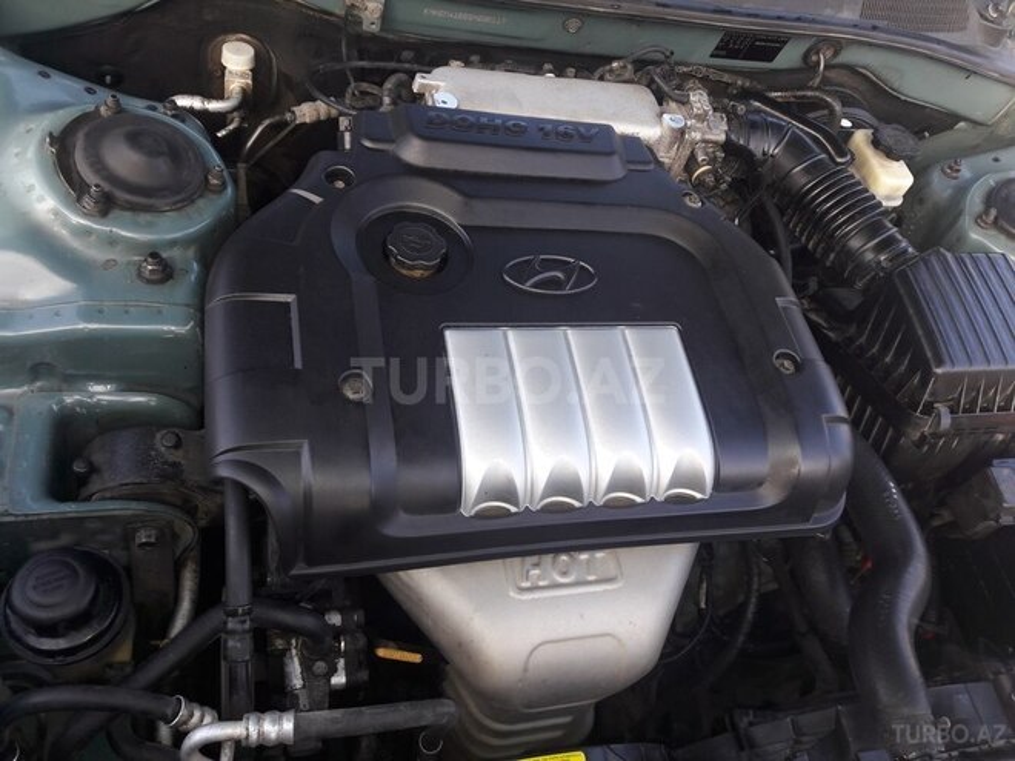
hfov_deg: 63.4
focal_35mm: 28
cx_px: 508
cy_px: 380
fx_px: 821
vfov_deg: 49.7
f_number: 1.9
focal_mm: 3.7
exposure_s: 1/100
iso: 40
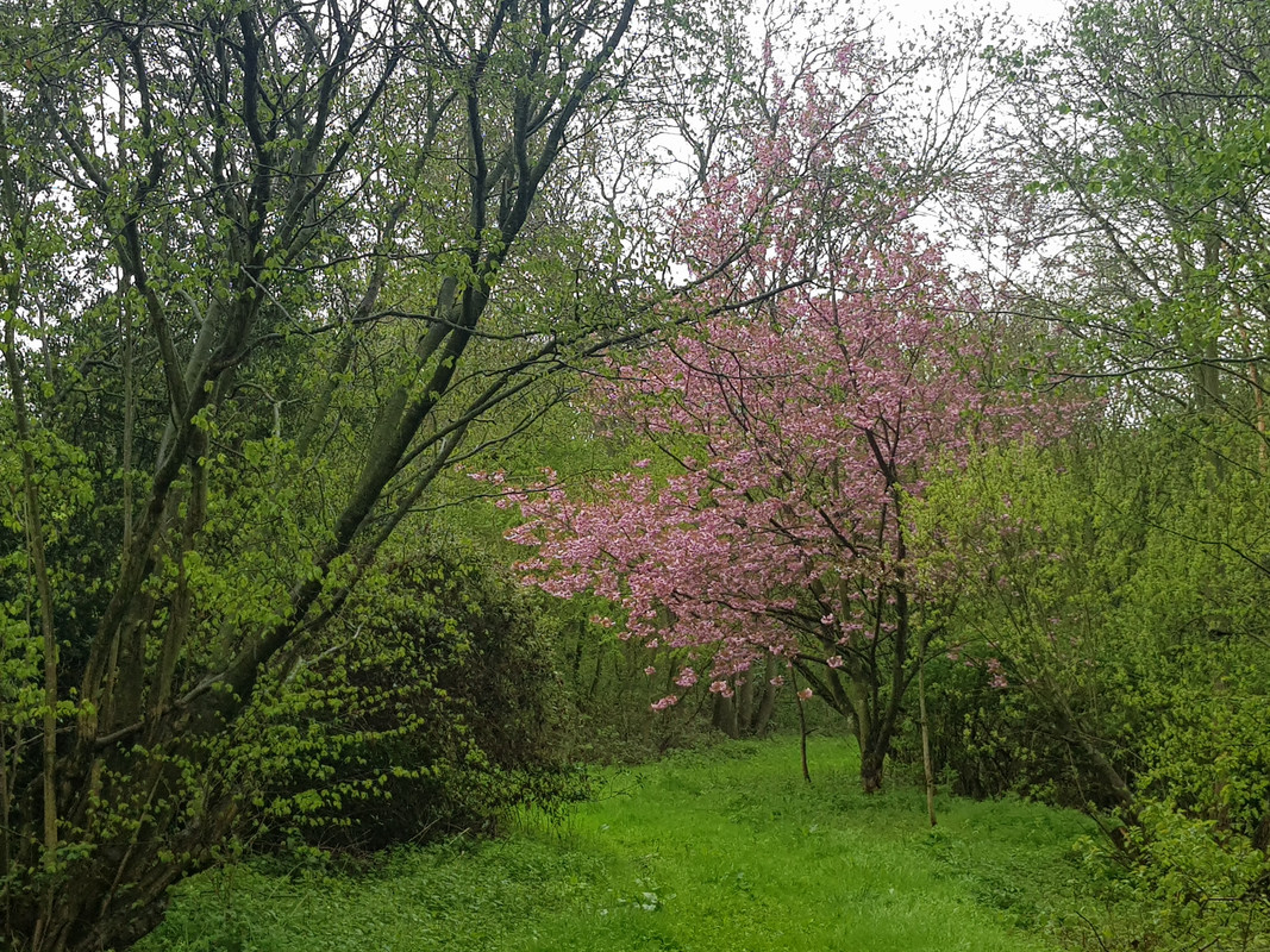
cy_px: 476
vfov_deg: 53.1
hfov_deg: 67.3
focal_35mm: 26
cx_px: 635
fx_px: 954
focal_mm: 4.2
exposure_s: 1/276
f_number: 1.7
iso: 40
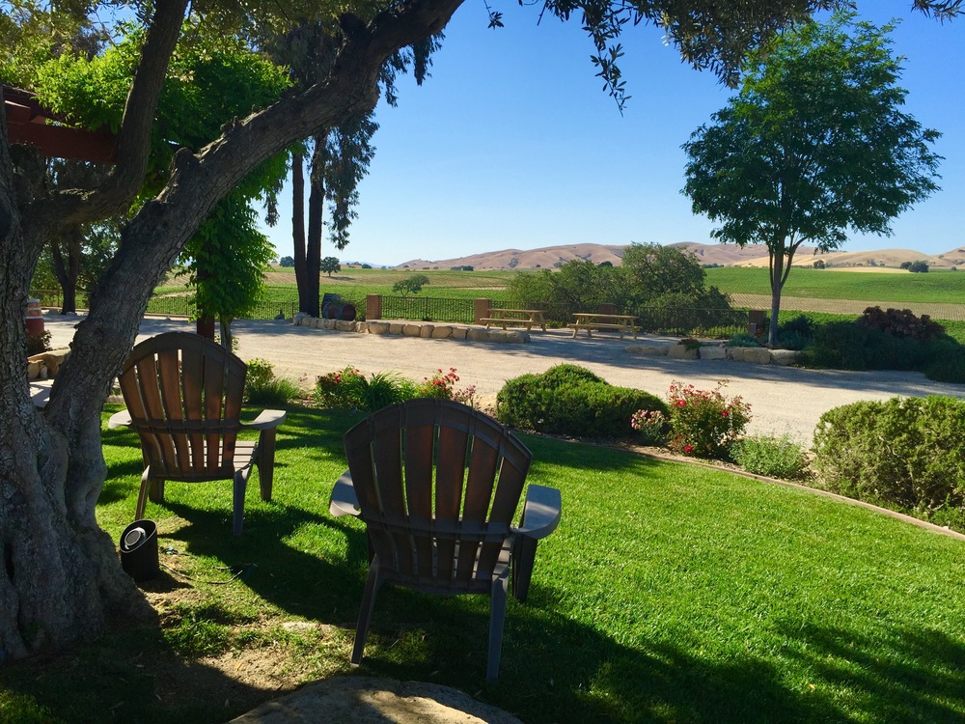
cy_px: 362
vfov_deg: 48.2
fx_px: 808
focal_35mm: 29
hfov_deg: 61.7
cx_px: 482
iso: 32
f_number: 2.2
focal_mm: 4.15
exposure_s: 1/1799
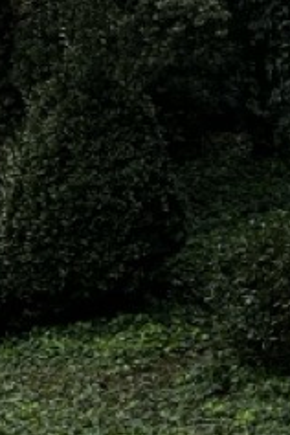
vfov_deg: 14.0
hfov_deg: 8.4
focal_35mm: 146
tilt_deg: -3.1
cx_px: -479
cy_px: 349
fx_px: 1764
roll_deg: +0.0
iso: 50
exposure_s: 1/1048
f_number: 1.5
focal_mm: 5.7
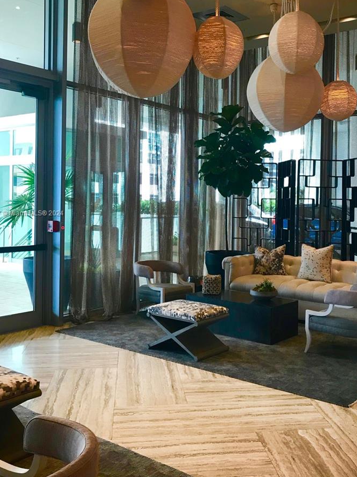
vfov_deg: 48.9
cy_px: 214
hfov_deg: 37.6
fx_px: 523
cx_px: 207
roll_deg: -0.7
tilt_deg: -1.1
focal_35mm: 38
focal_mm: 3.99
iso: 25
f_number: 1.8
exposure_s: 1/30
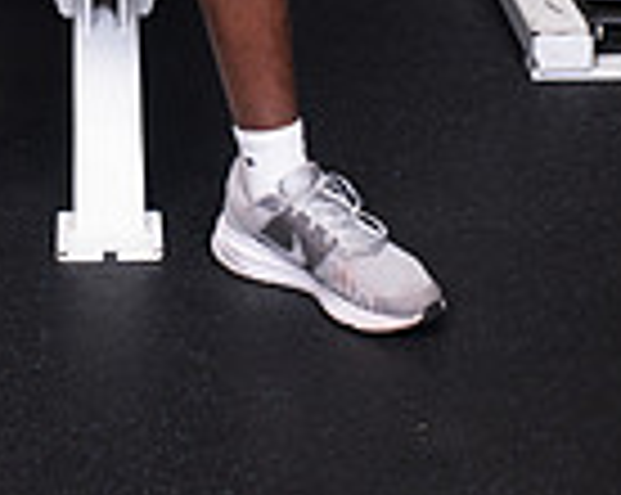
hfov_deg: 14.1
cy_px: -508
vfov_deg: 10.5
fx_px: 2478
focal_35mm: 135
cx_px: 32
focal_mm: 44
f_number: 6.3
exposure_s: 1/400
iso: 500
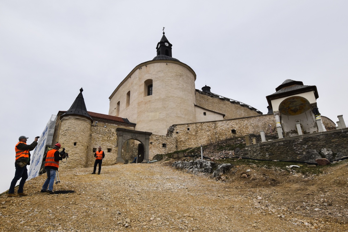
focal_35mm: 22
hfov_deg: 77.3
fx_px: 217
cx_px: 174
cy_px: 116
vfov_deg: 56.1
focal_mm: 15
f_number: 10
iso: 200
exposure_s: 1/400
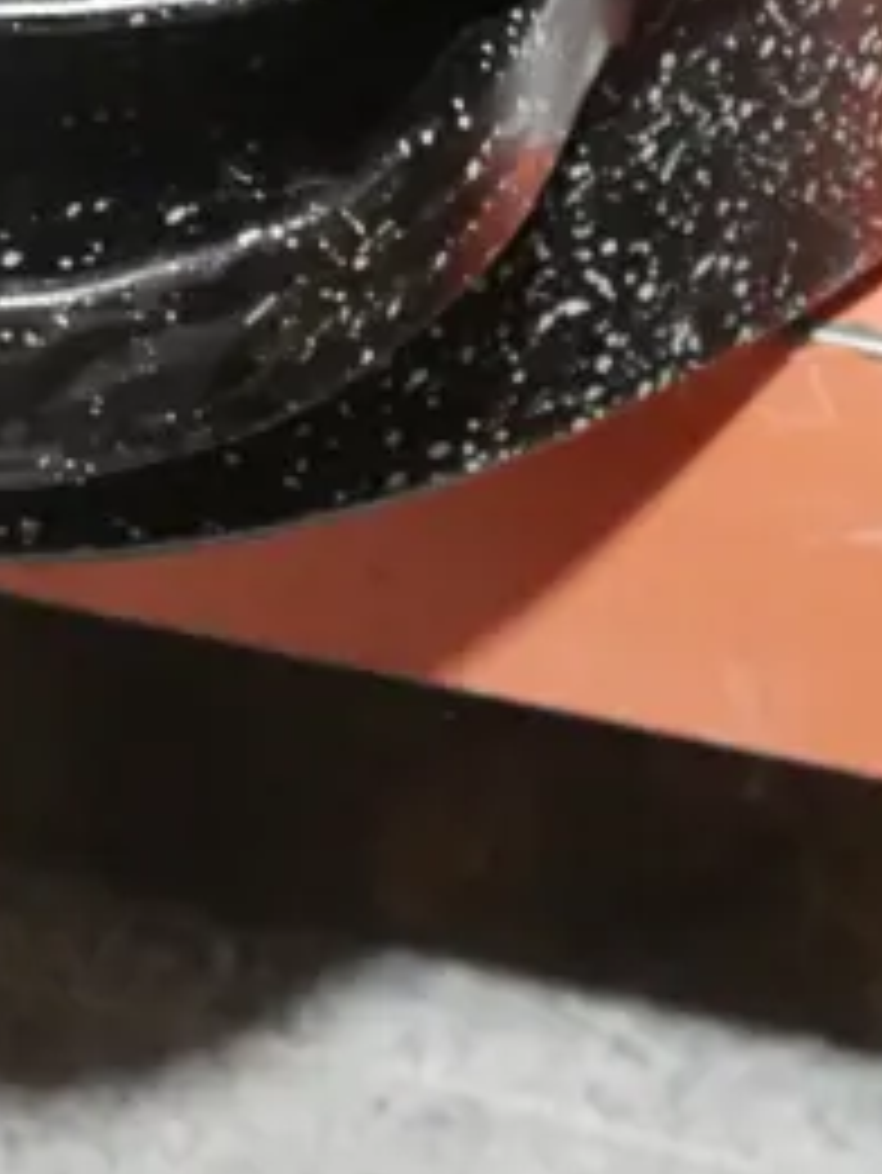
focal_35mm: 267
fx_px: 9063
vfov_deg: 7.2
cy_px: -841
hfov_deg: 5.6
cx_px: 194
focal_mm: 34
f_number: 5.4
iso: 3200
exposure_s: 1/80
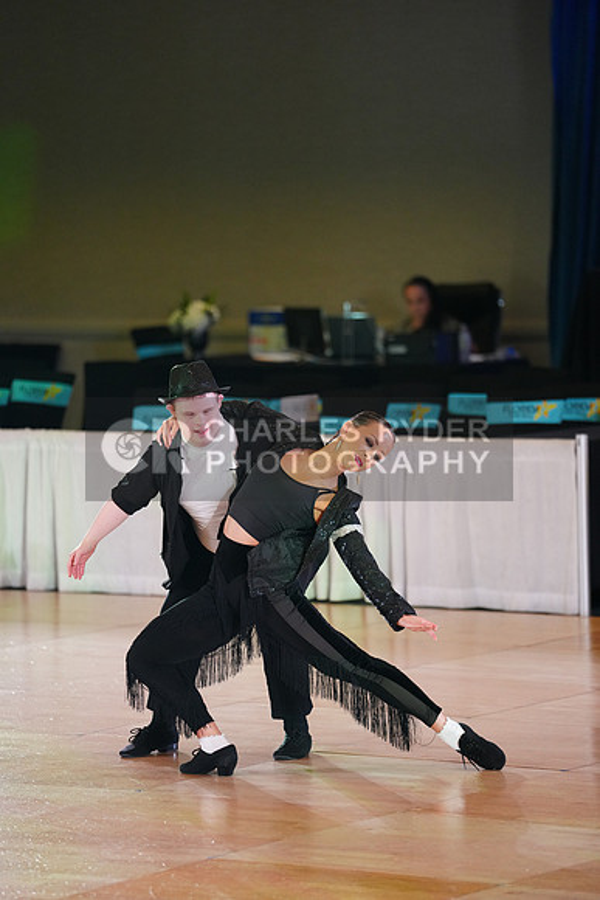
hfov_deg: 7.4
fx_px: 4622
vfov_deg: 11.1
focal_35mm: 185
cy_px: 450
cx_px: 300
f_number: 2.8
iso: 2500
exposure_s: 1/500
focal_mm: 185
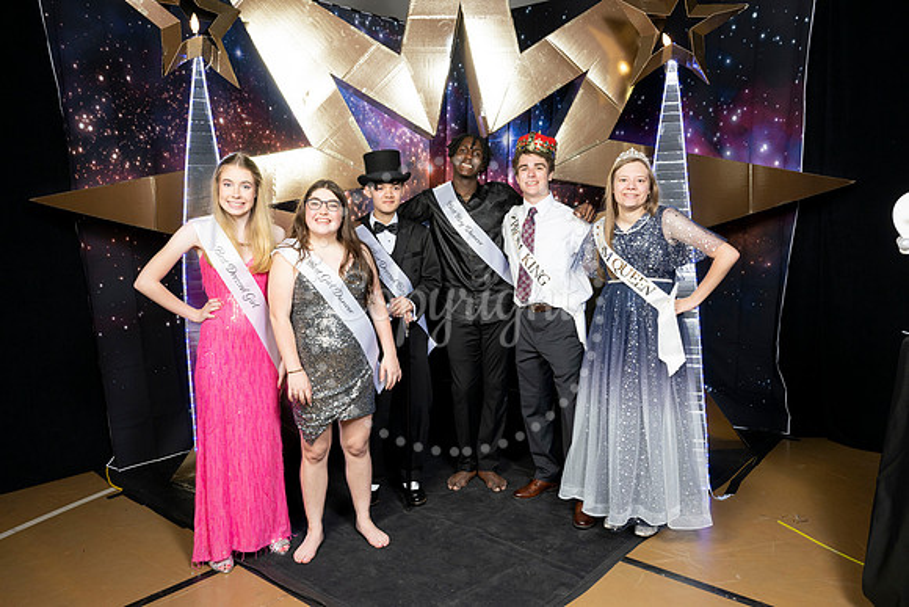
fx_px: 669
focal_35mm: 26
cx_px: 454
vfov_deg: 48.8
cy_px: 304
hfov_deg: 68.4
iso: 320
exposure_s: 1/100
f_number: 9
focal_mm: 26.5
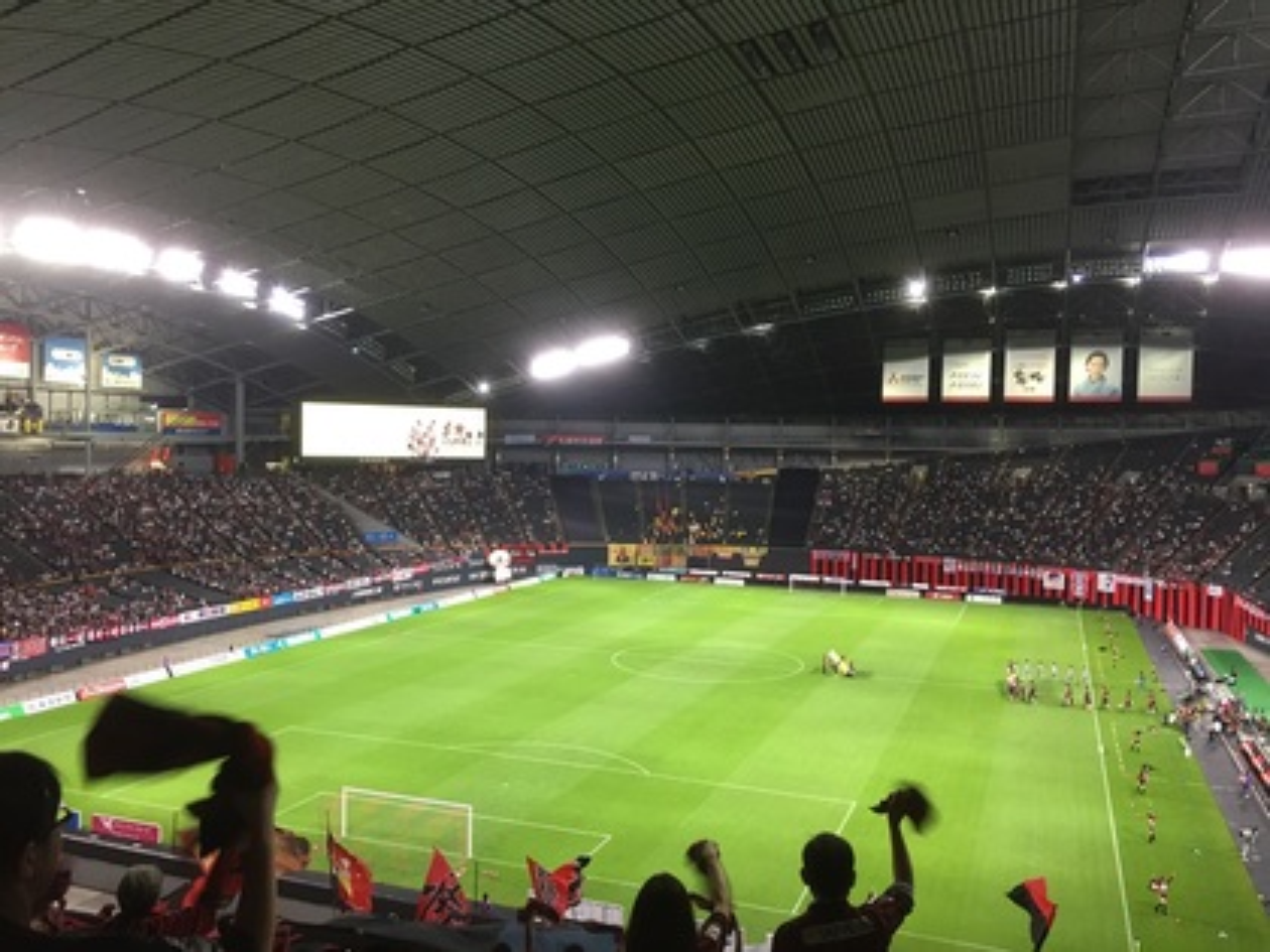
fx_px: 1064
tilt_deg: -1.6
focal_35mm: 29
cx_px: 635
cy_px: 476
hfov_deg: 61.7
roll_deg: -1.2
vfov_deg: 48.2
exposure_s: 1/30
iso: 80
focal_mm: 4.15
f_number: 2.2
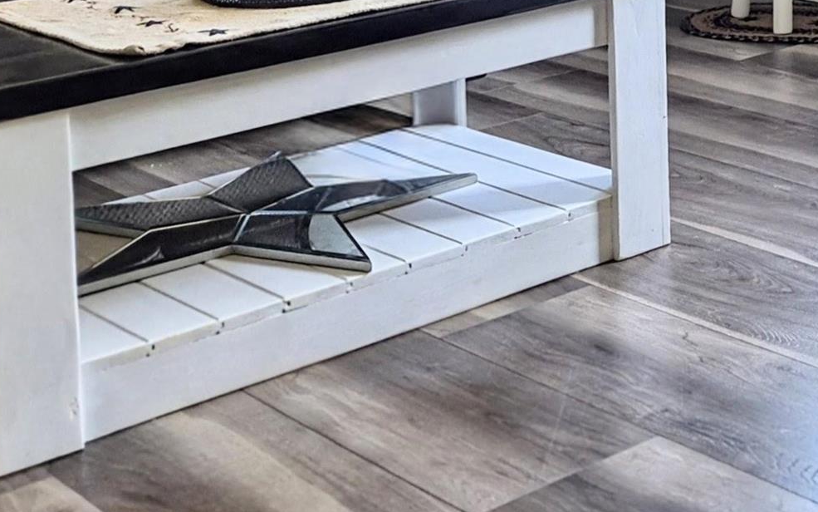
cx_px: 1026
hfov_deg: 24.2
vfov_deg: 15.7
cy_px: -271
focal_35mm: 76
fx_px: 1695
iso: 100
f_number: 1.8
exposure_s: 1/120
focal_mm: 5.4
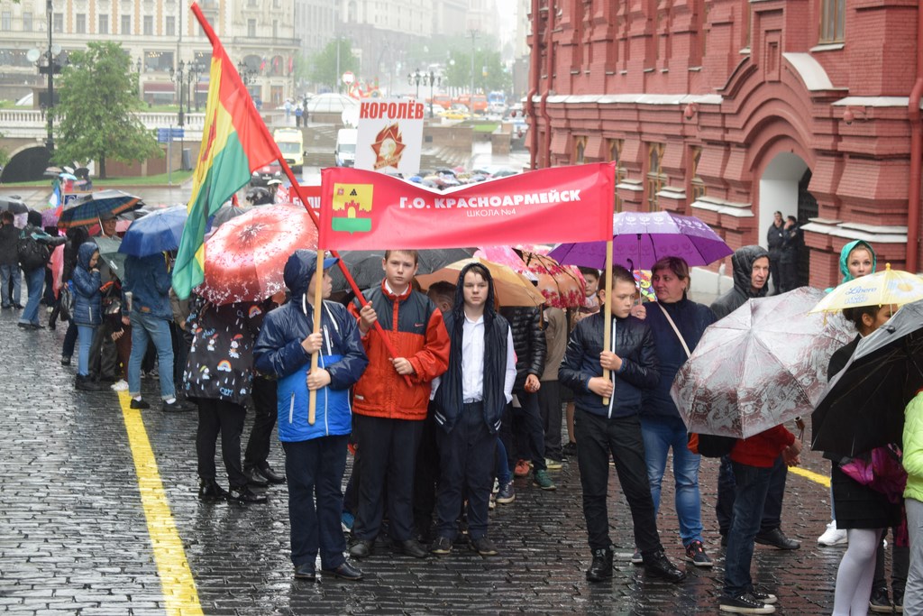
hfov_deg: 24.6
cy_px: 308
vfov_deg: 16.6
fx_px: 2115
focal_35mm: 82
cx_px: 462
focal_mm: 55
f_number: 5.6
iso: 400
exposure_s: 1/80
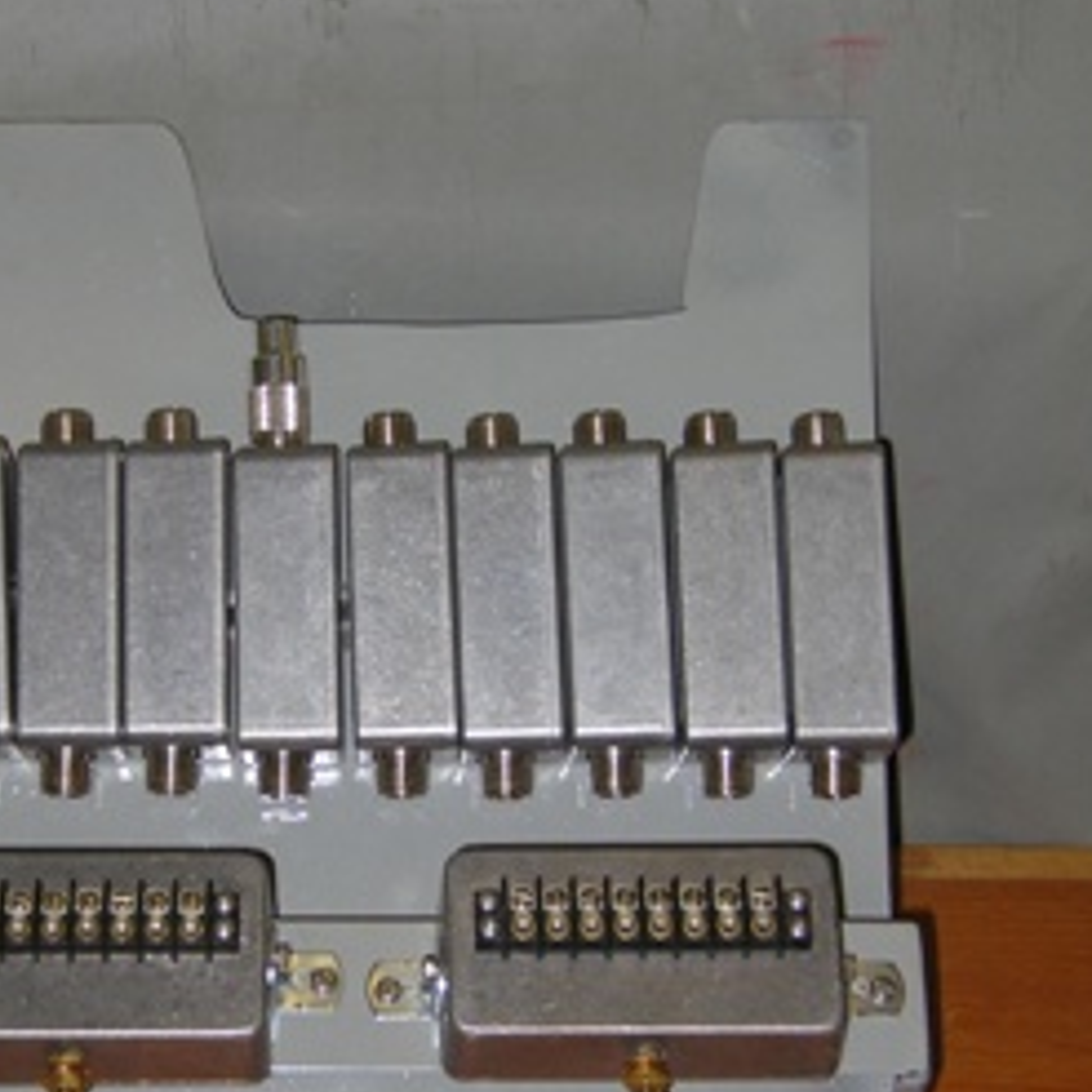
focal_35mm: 103
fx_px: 3676
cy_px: 613
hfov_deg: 16.9
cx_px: 404
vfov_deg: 16.9
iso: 50
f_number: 3.2
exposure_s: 1/120
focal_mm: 10.6
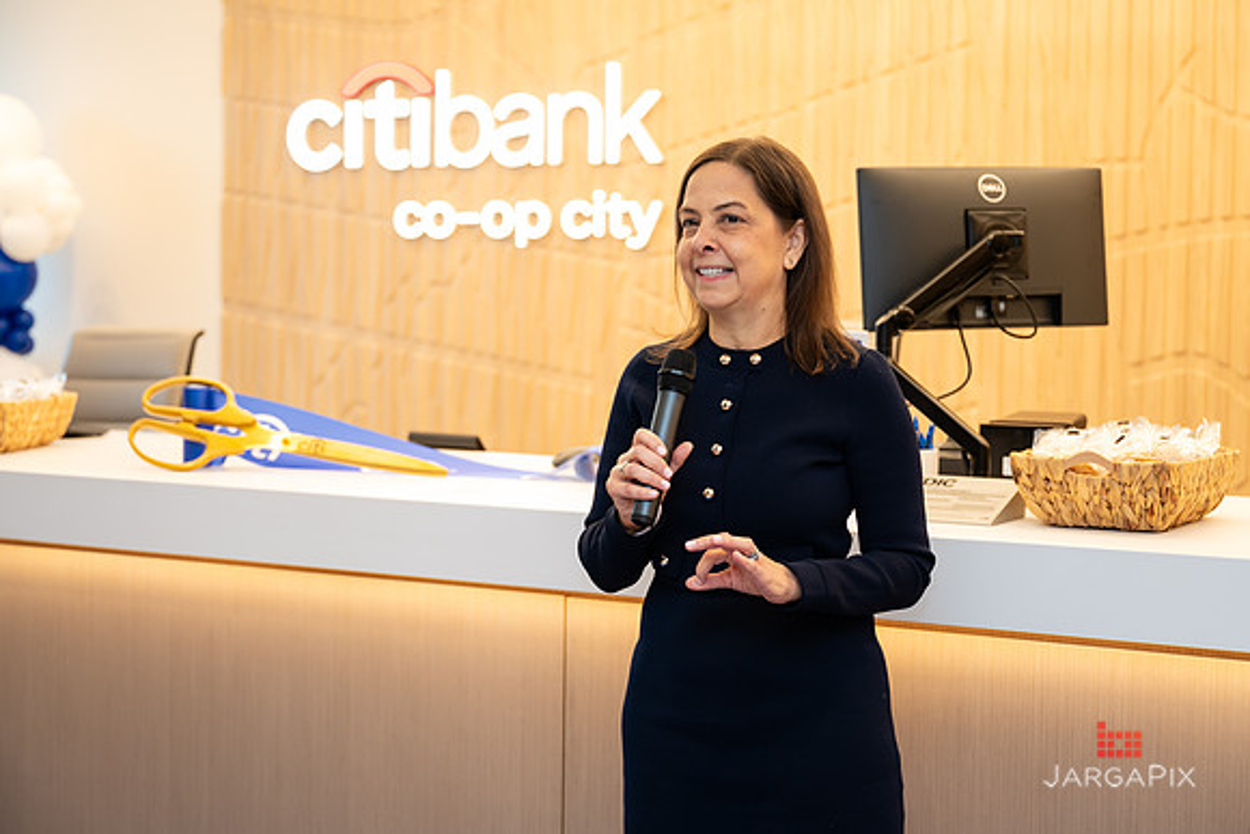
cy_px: 404
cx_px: 628
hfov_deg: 32.1
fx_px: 2175
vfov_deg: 21.7
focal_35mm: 63
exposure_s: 1/125
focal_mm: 58
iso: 400
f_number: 3.2
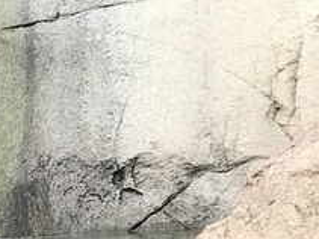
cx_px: -443
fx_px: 2984
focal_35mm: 324
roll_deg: +5.5
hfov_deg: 5.9
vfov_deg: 4.6
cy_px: 233
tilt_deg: -2.7
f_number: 2.8
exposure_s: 1/290
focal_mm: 6.6
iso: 20
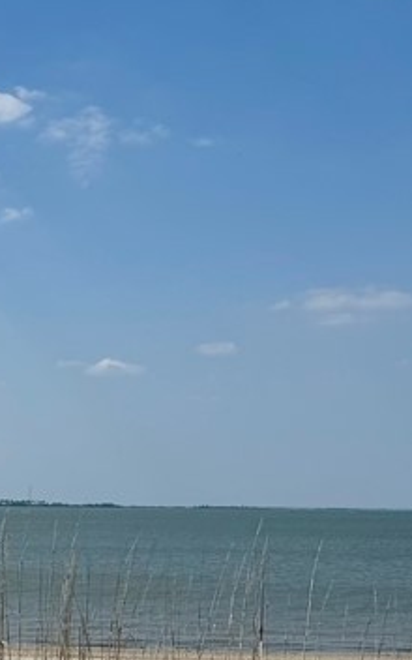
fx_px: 1329
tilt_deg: +0.9
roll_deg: -0.1
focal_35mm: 74
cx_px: -444
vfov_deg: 27.5
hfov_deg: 14.3
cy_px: 489
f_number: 1.78
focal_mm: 6.76
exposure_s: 1/11905
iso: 80
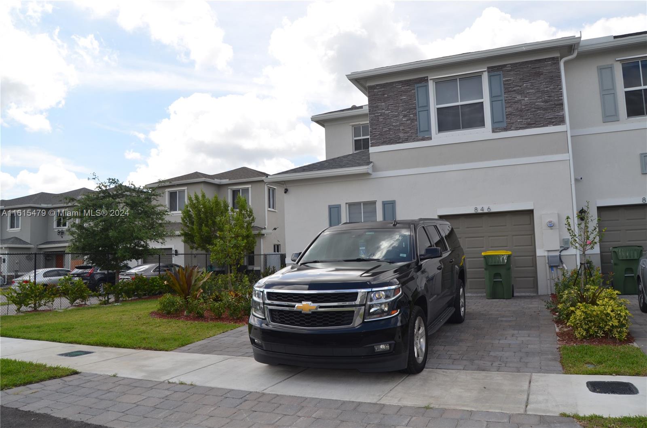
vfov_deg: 47.7
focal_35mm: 27
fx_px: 484
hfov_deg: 67.5
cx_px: 324
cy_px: 214
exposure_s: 1/200
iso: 100
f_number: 9
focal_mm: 18
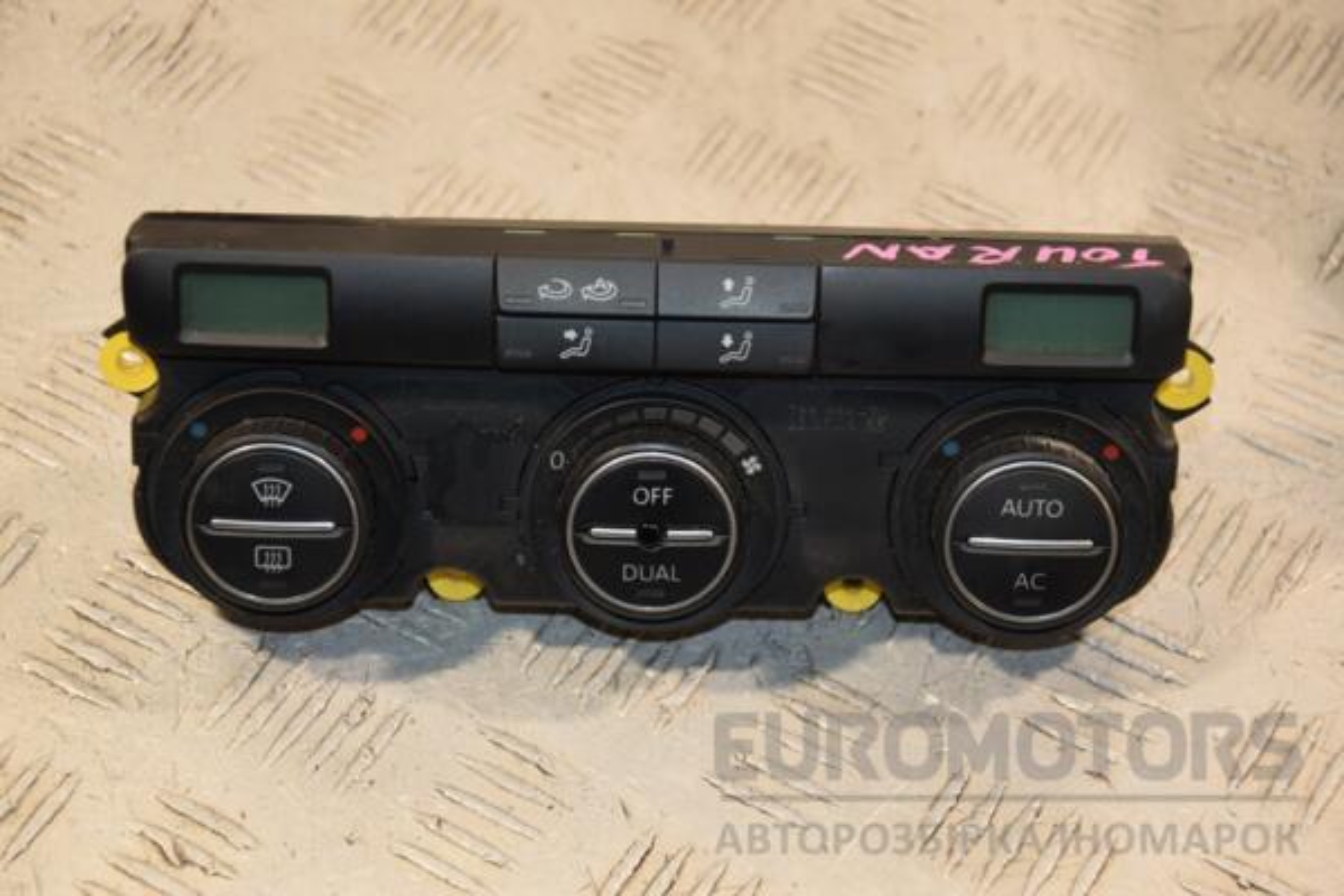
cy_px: 448
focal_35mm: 99
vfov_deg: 13.8
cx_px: 672
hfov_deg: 20.6
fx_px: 3696
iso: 800
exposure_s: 1/160
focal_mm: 66
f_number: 5.3
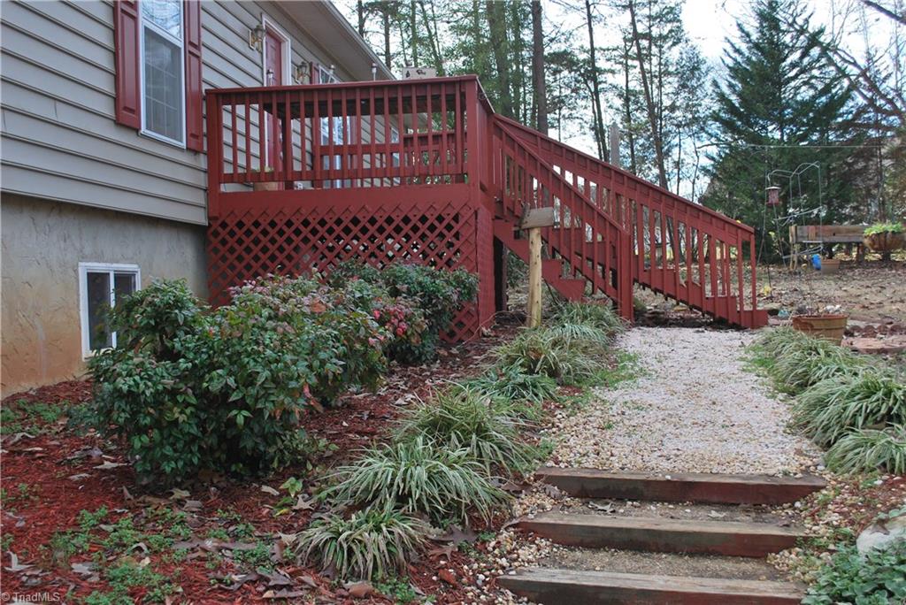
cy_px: 302
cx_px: 453
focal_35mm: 39
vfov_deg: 34.3
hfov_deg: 49.5
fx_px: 982
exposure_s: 1/125
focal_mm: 26
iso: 125
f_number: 5.6
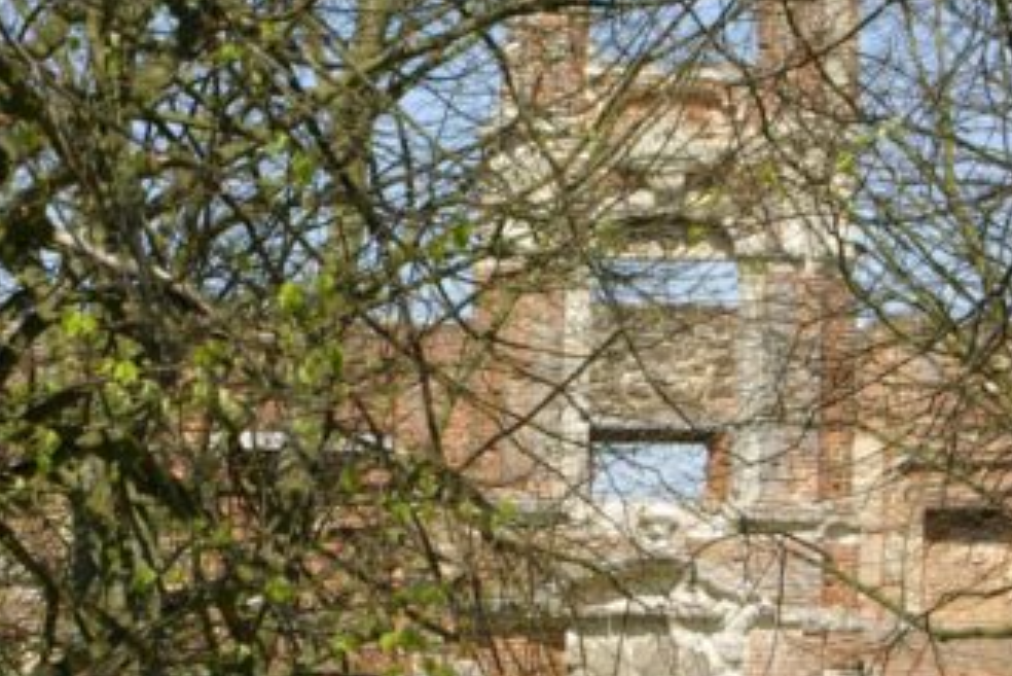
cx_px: 589
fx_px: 4448
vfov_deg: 8.7
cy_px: 435
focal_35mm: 158
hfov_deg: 13.0
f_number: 8
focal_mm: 45
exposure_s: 1/500
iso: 400
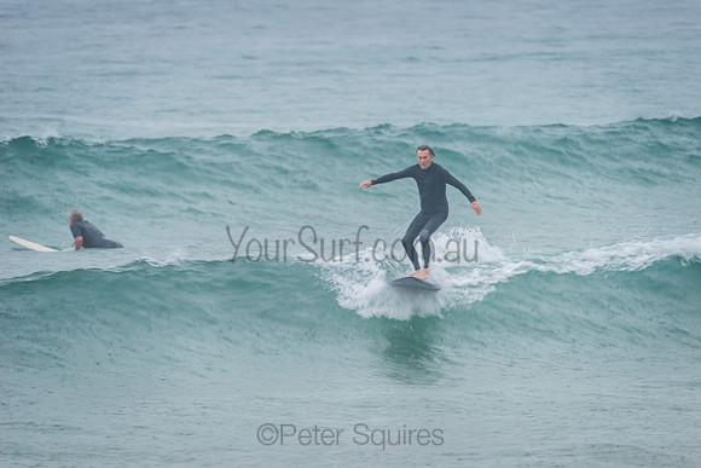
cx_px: 350
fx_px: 9738
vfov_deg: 2.8
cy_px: 234
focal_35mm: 500
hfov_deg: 4.1
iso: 140
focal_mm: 500
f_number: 5.6
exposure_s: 1/30
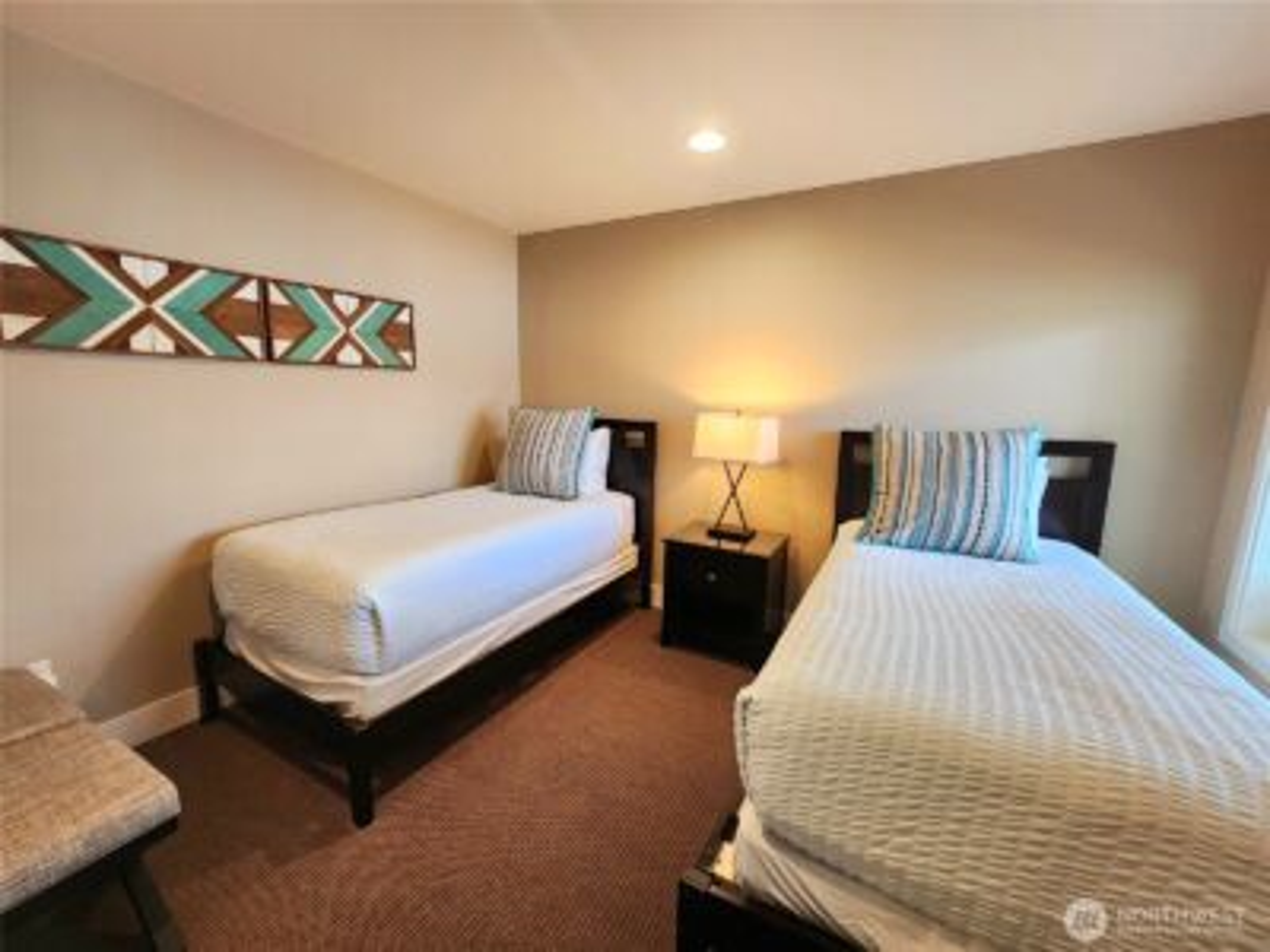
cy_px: 476
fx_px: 477
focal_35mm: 13
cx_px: 635
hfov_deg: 106.2
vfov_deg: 89.9
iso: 250
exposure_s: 1/60.2
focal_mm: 2.2
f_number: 2.2
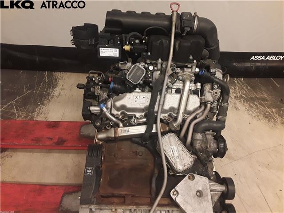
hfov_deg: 63.4
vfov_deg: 49.7
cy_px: 106
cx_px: 142
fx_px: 230
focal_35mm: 28
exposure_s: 1/50
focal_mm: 2.91
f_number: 1.9
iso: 125
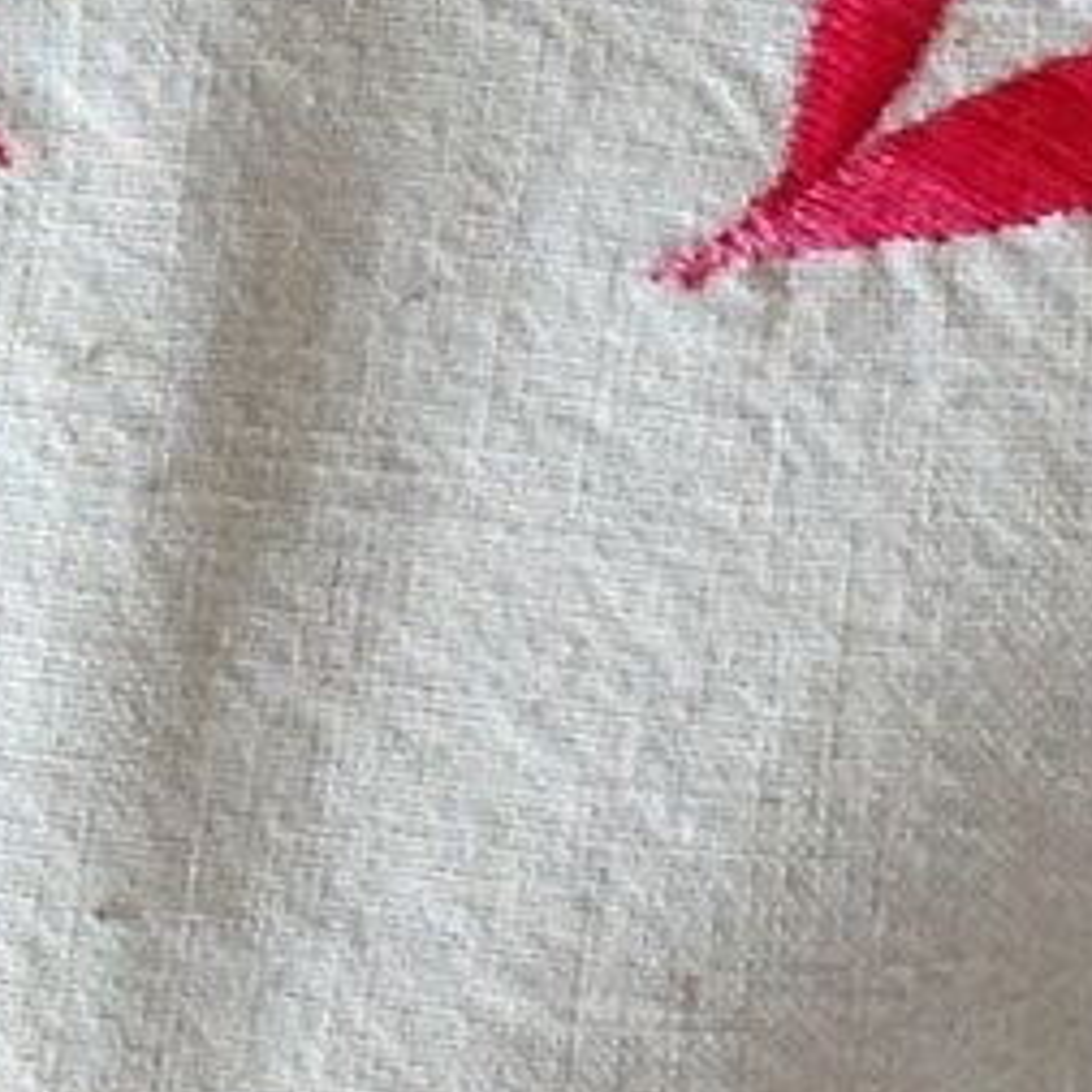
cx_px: 665
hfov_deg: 7.2
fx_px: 8708
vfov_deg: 7.0
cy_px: -673
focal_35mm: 244
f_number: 2.4
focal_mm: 4.28
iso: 50
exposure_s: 1/30
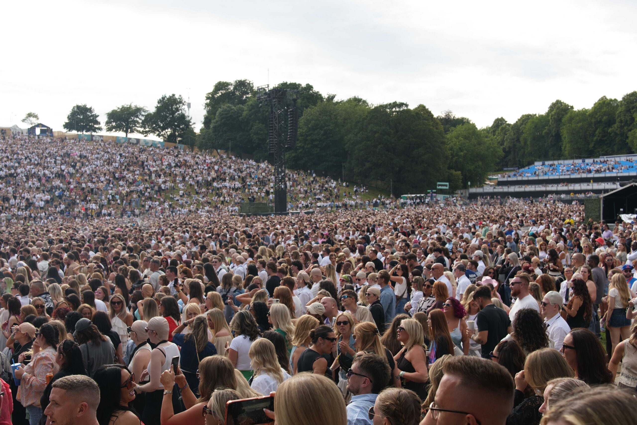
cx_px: 318
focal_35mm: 40
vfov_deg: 33.0
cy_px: 212
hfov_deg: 47.9
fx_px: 717
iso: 160
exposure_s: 1/500
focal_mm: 27
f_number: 5
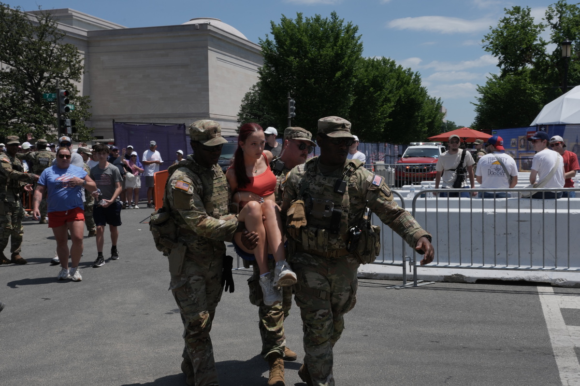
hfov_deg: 49.6
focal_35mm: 39
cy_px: 193
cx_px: 290
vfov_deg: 34.2
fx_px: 628
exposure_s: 1/320
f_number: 18
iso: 320
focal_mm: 39
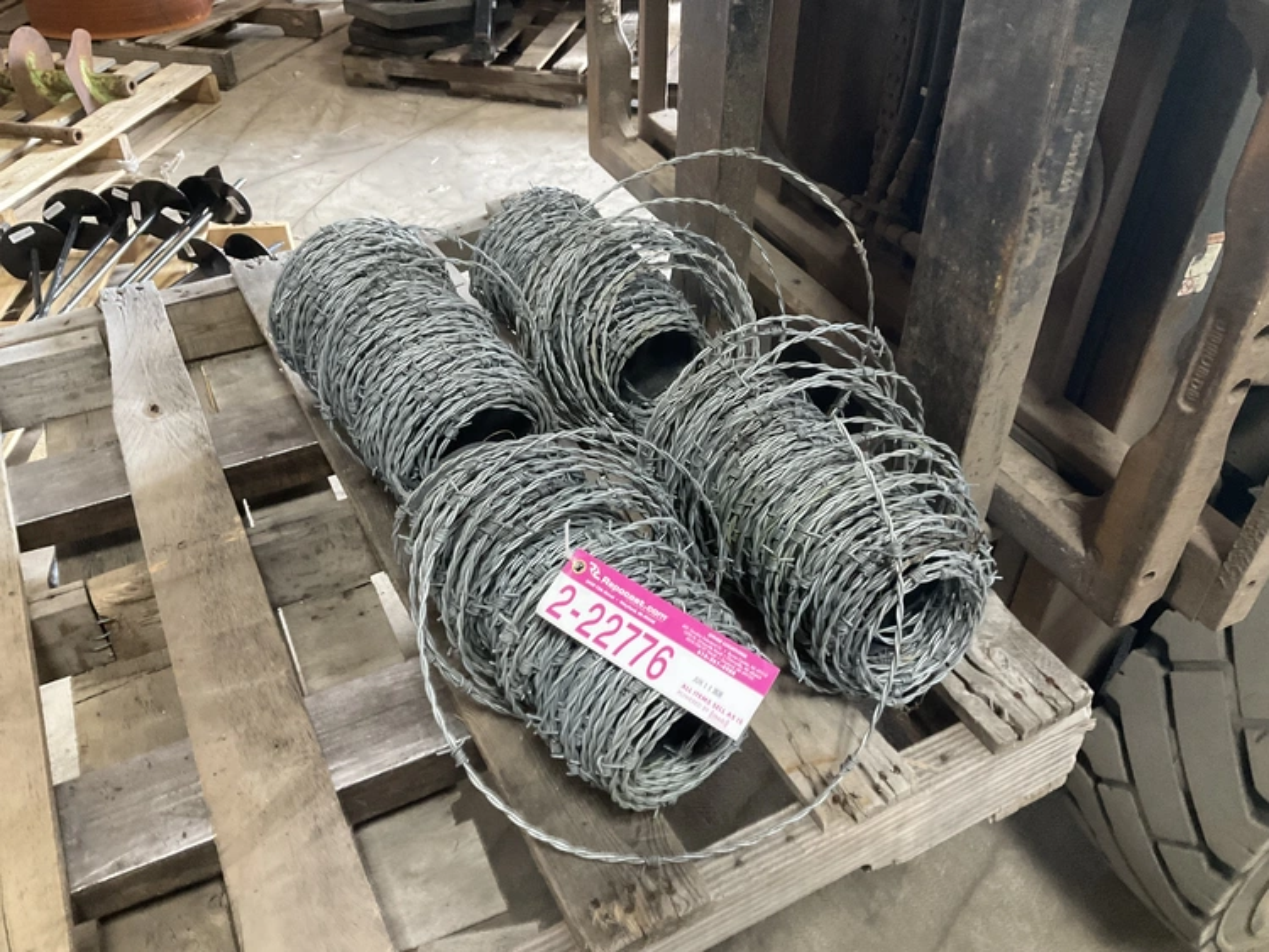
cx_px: 634
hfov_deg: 61.6
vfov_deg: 48.3
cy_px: 476
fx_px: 1063
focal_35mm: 29
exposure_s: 1/52
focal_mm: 3
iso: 320
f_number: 1.8
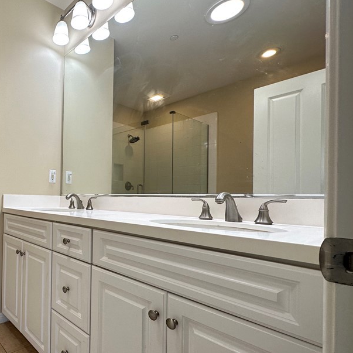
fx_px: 242
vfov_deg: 71.9
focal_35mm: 21
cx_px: 57
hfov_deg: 64.0
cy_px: 195
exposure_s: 1/120
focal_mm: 2.22
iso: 80
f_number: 2.2
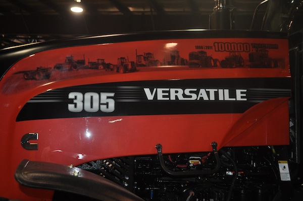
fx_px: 353
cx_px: 152
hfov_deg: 46.4
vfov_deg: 31.8
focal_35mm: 42
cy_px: 100
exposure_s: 1/60
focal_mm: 28
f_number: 4.5
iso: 800
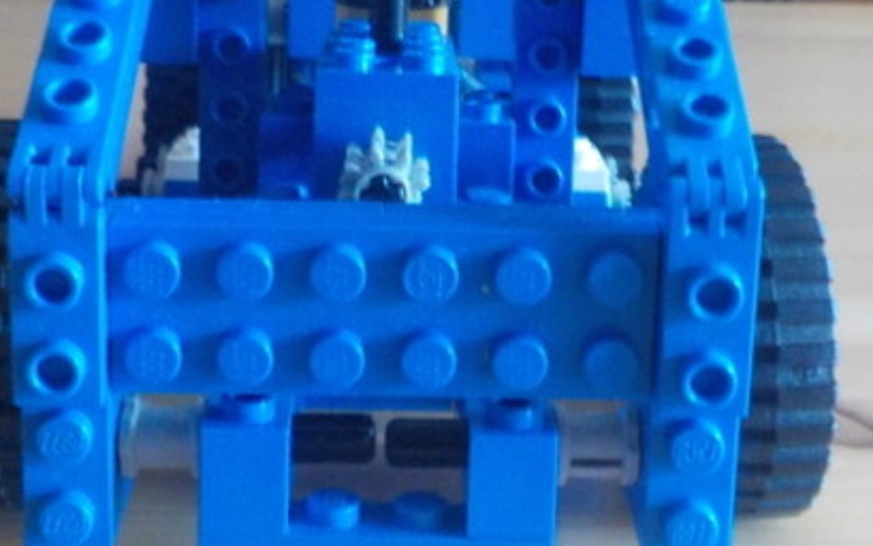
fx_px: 1666
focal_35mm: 70
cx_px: 403
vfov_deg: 18.2
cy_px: 18
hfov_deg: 29.4
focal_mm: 4.1
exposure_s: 1/10
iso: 400
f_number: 3.3
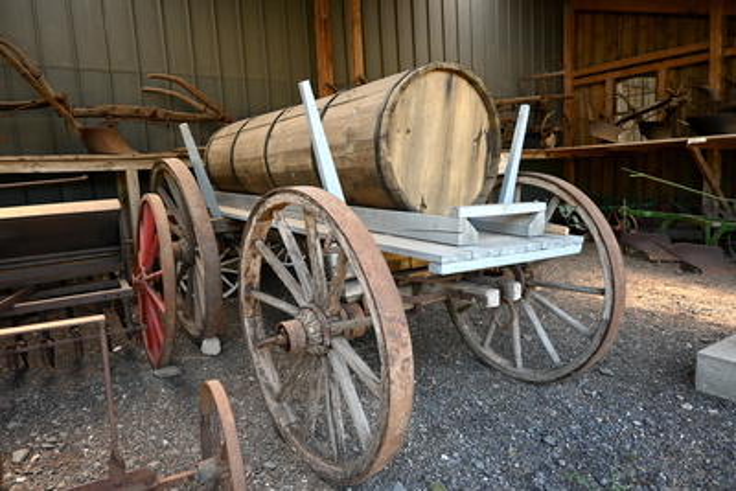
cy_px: 246
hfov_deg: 73.7
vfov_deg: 53.2
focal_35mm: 24
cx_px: 368
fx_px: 491
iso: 400
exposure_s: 1/250
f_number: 3.5
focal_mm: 16
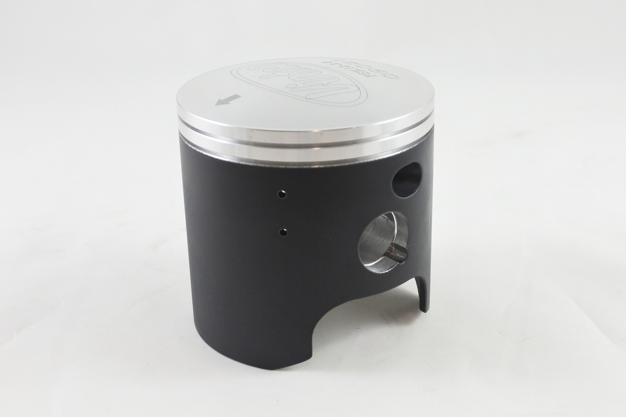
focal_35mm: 36
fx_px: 626
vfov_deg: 36.9
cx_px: 313
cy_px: 208
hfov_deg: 53.1
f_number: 4
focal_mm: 13.7
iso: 560
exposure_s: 1/125
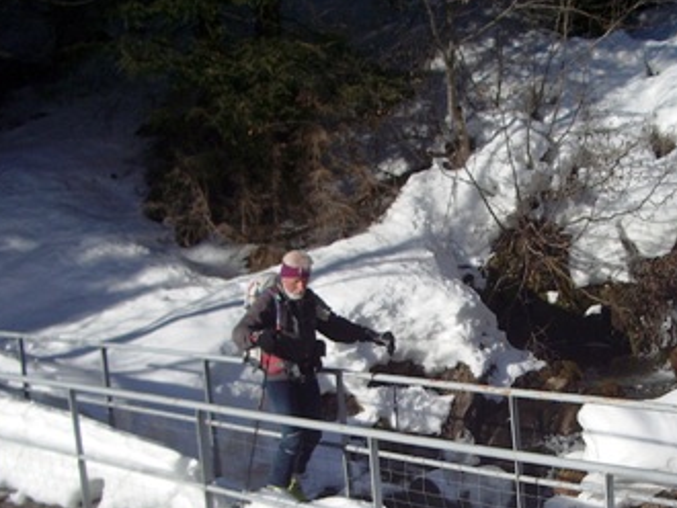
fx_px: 1194
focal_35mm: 61
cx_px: 478
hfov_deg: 31.3
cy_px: 420
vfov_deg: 23.6
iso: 50
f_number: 4.3
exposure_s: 1/640
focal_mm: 5.8
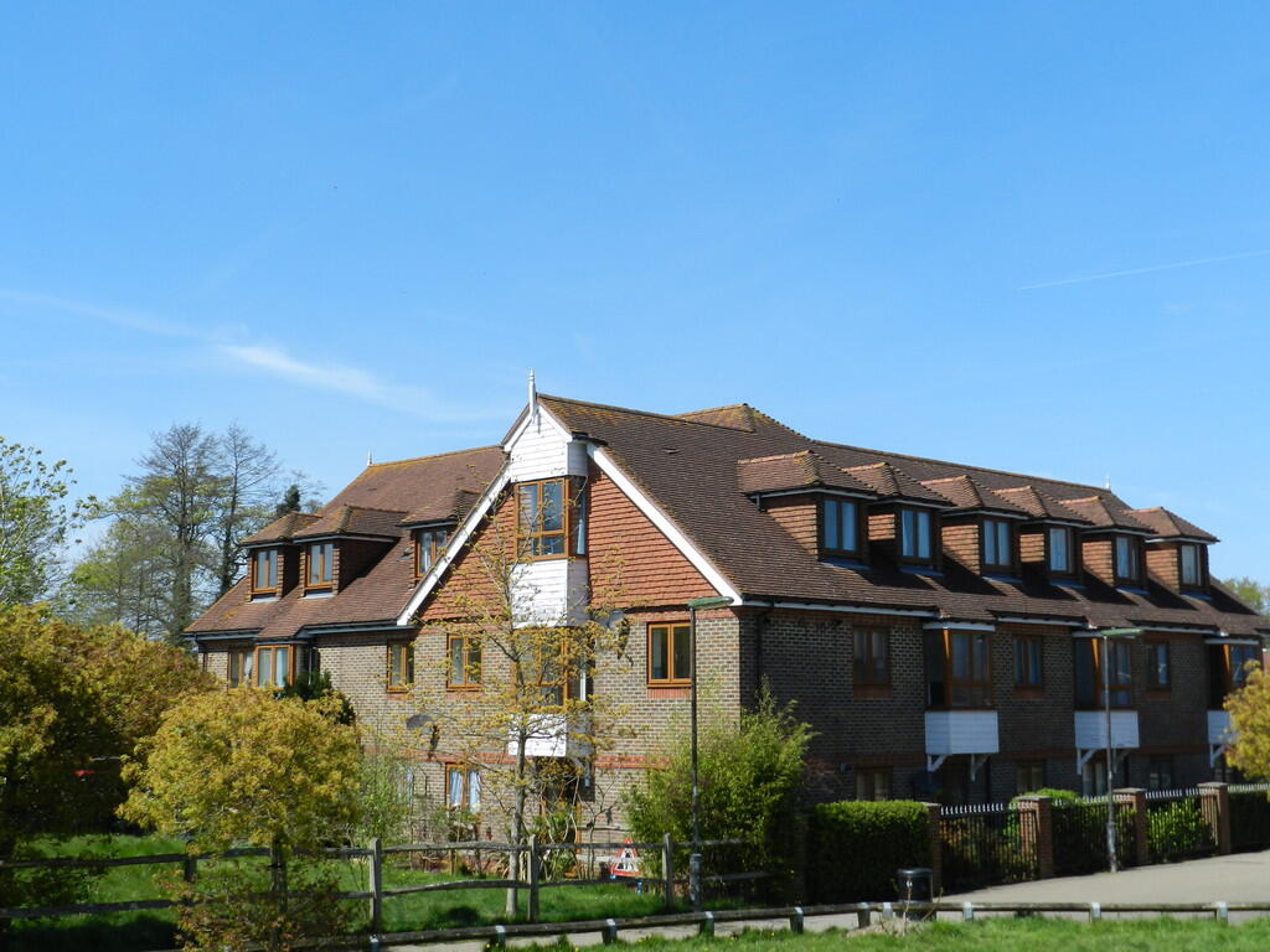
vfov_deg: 31.5
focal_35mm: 46
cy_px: 476
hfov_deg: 41.2
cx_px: 635
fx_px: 1688
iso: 160
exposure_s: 1/1000
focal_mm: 8.1
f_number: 4.2
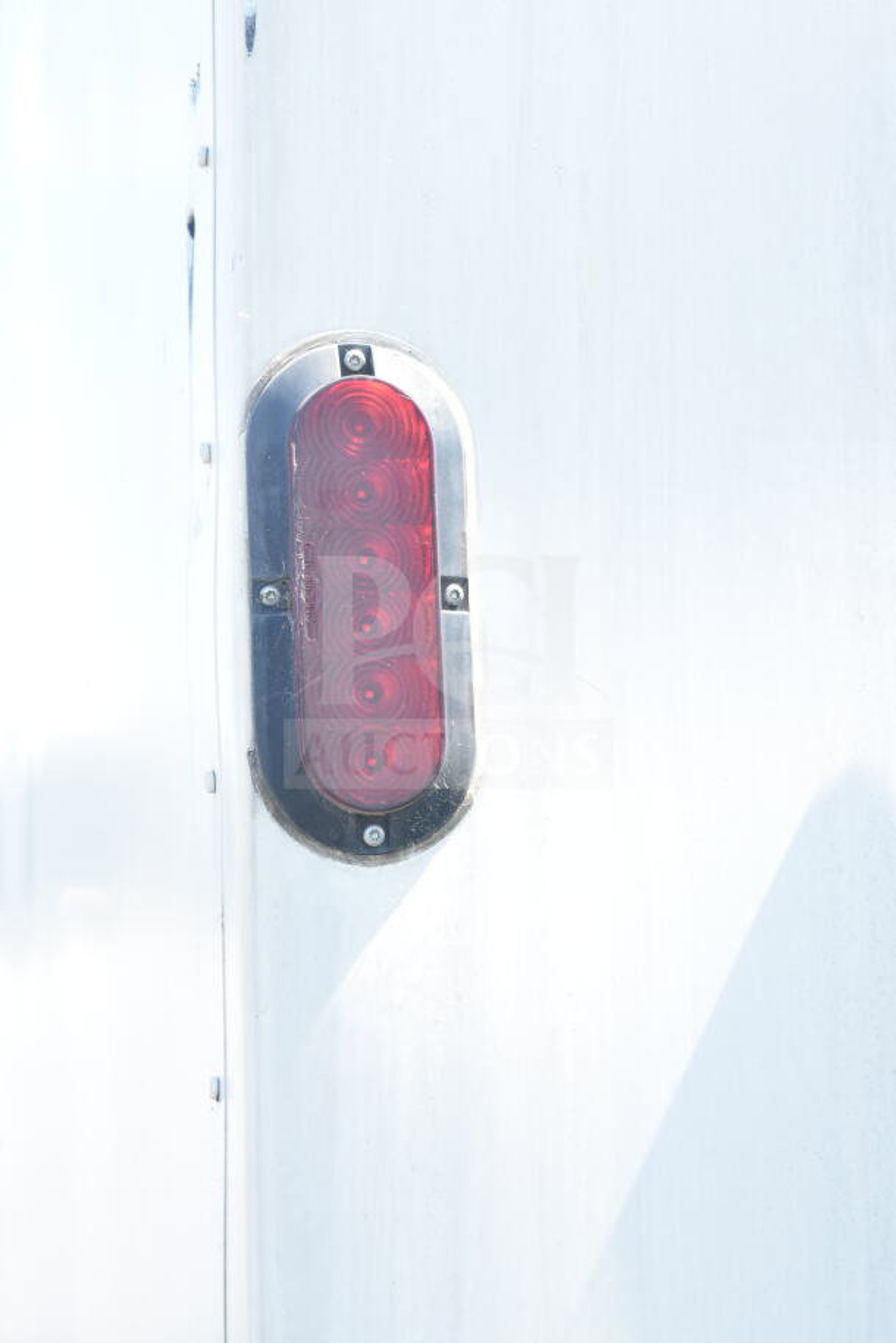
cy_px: 672
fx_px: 2238
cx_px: 448
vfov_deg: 33.4
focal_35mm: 60
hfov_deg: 22.6
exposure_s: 1/400
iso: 1600
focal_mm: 40
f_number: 10
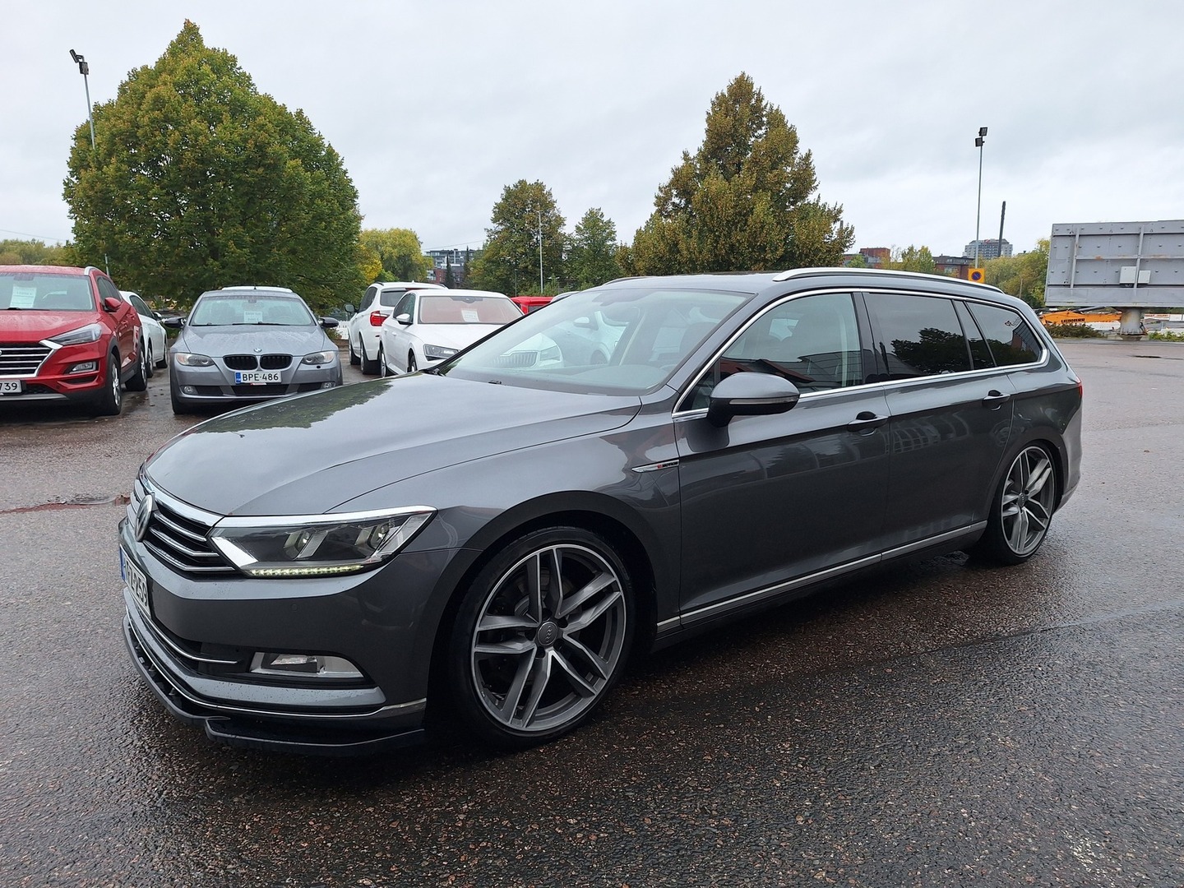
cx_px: 592
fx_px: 787
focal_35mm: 23
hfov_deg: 73.9
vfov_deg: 58.9
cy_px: 444
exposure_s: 1/716
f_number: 1.8
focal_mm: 5.54
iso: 40
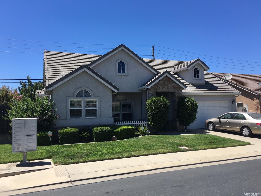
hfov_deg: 61.7
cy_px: 98
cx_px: 130
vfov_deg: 48.2
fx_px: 219
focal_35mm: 29
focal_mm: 4.15
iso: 25
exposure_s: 1/1374
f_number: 2.2
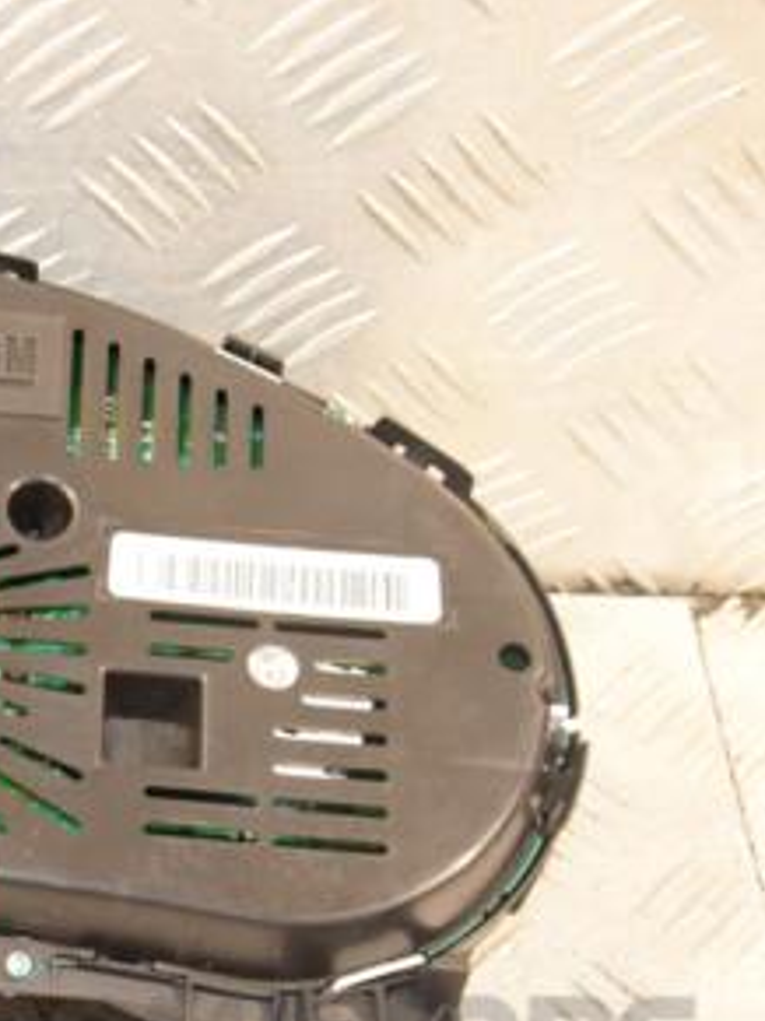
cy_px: 582
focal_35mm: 101
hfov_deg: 14.0
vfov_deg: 19.4
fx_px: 2978
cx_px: -284
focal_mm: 34
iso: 1600
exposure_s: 1/100
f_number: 5.6
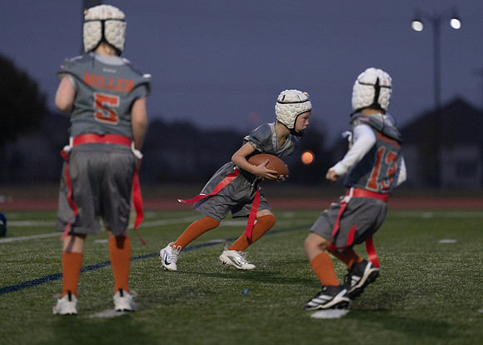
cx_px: 251
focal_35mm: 248
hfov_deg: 8.1
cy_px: 151
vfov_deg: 5.8
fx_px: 3408
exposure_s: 1/800
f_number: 2.8
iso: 1250
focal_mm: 200
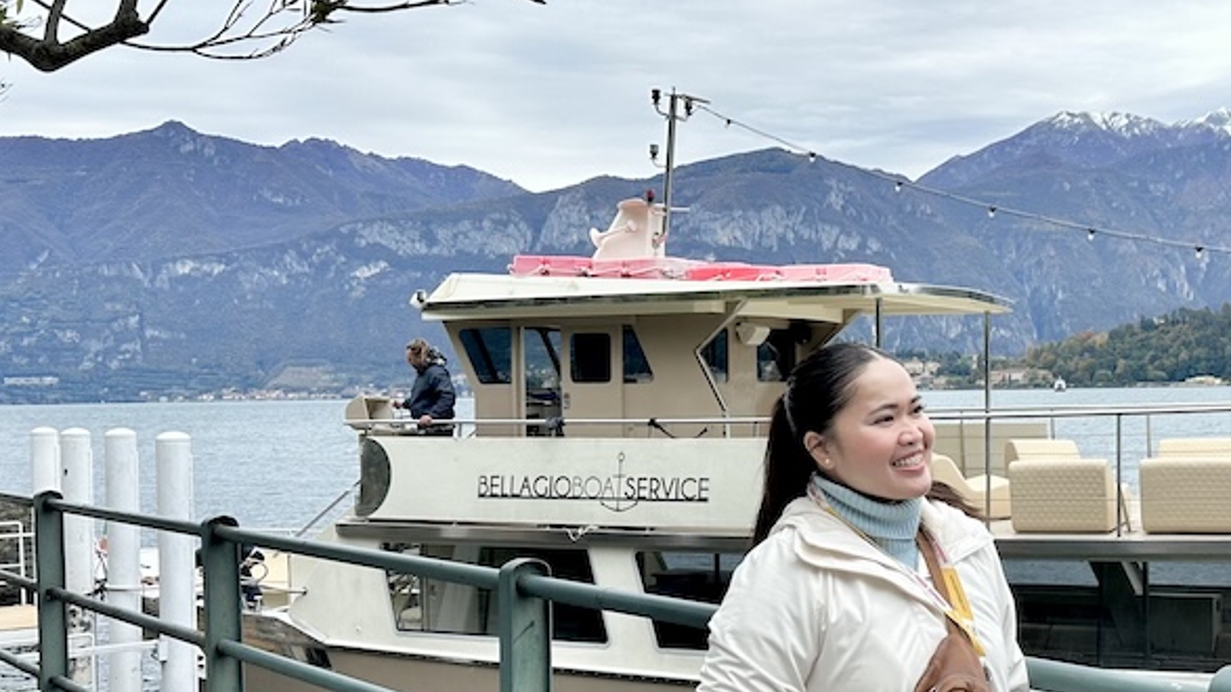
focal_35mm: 49
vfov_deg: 24.4
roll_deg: +1.6
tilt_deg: -2.1
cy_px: 425
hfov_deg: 41.0
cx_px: 906
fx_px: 1599
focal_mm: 6.86
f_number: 1.78
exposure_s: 1/1453
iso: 80
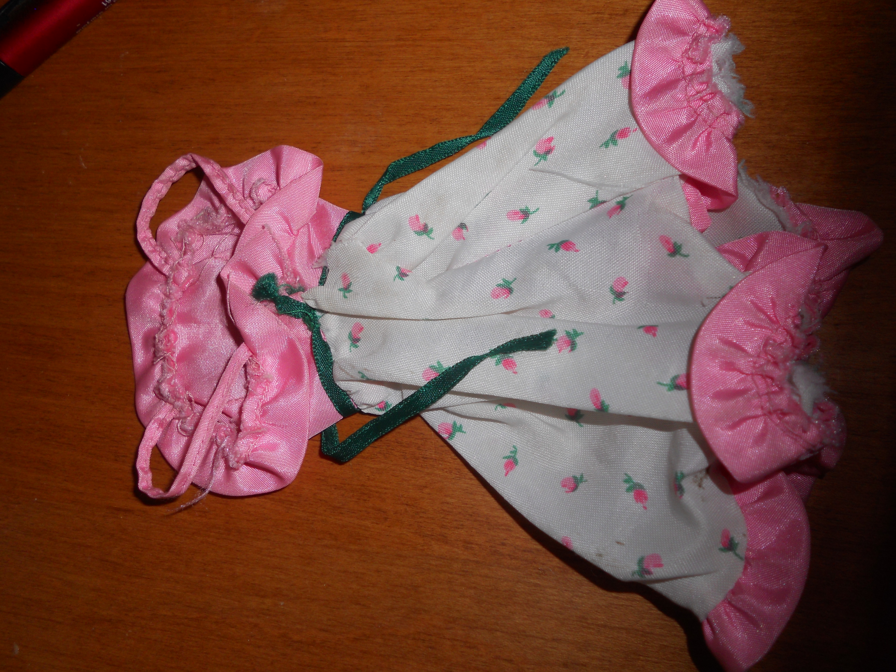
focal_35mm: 32
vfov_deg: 44.2
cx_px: 448
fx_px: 828
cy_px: 336
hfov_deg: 56.8
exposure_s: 1/25
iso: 80
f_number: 8.8
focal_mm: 5.8
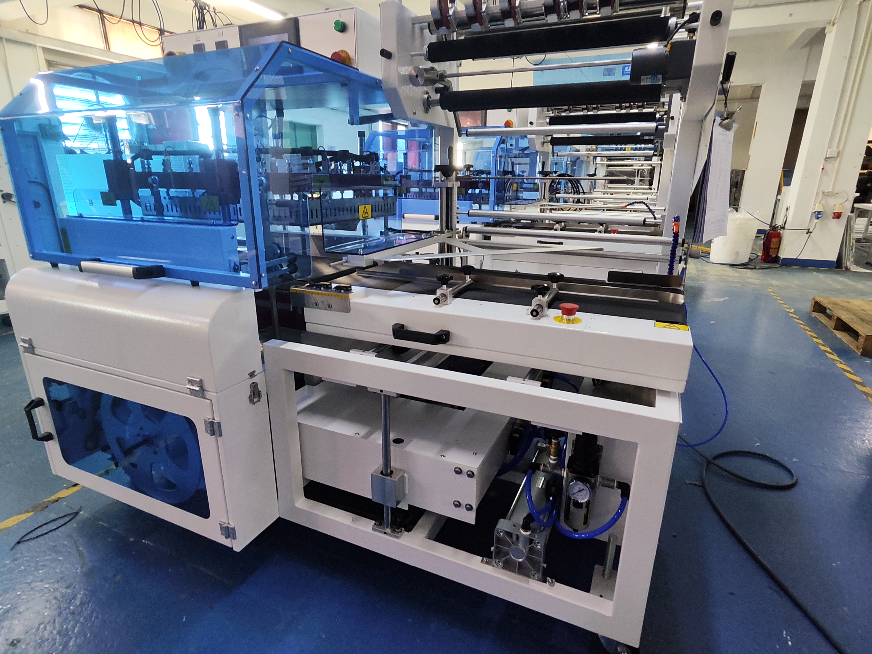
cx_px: 436
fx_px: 403
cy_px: 327
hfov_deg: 94.5
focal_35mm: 16
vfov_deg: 78.1
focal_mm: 1.65
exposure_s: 1/33.3
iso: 113
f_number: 2.2
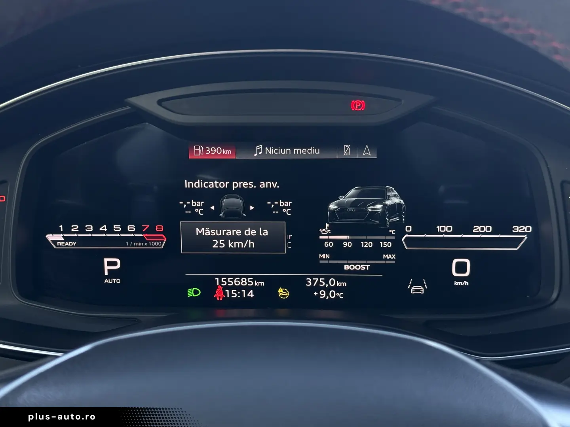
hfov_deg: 39.7
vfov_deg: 30.3
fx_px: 790
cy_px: 214
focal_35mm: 48
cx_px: 285
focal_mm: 6.76
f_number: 1.78
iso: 200
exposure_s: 1/194
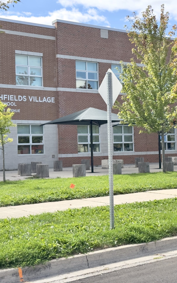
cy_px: 141
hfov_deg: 19.0
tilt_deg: +1.6
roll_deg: +1.1
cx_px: 130
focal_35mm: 68
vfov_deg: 30.2
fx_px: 525
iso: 64
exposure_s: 1/1227
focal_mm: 6.86
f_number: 1.78
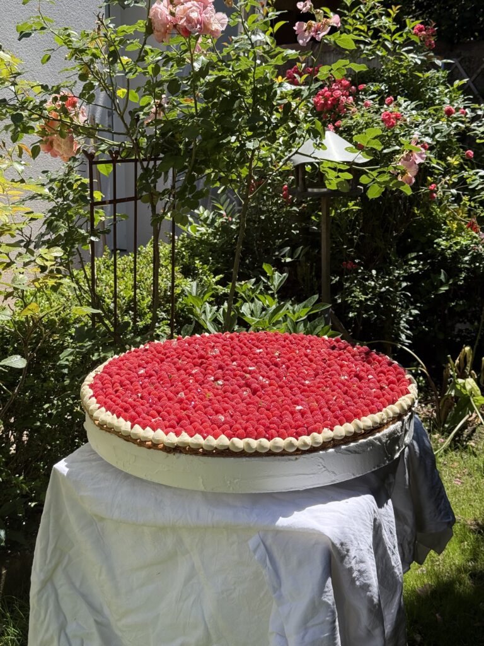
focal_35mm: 48
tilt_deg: -14.4
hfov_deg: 30.3
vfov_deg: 39.7
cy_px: 323
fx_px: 895
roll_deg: -1.1
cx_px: 242
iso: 80
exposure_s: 1/2415
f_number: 1.78
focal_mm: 6.76
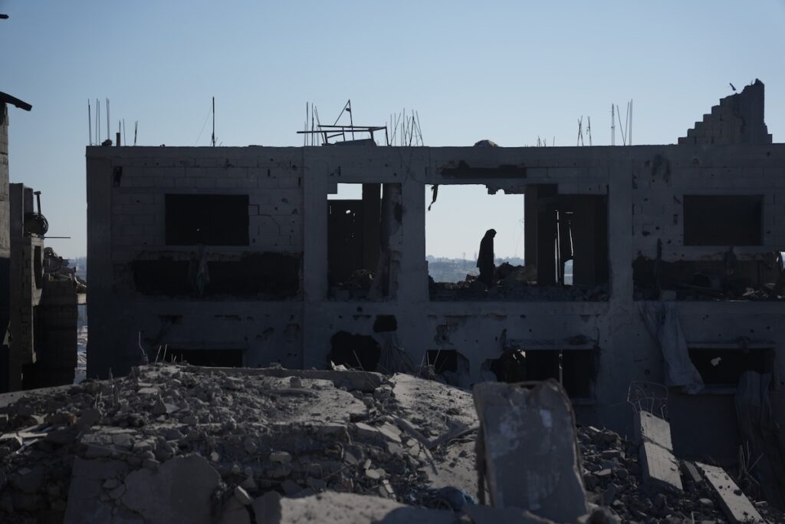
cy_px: 262
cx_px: 392
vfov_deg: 19.5
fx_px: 1526
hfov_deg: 28.8
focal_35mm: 70
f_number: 2.8
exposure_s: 1/5000
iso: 100
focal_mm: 70
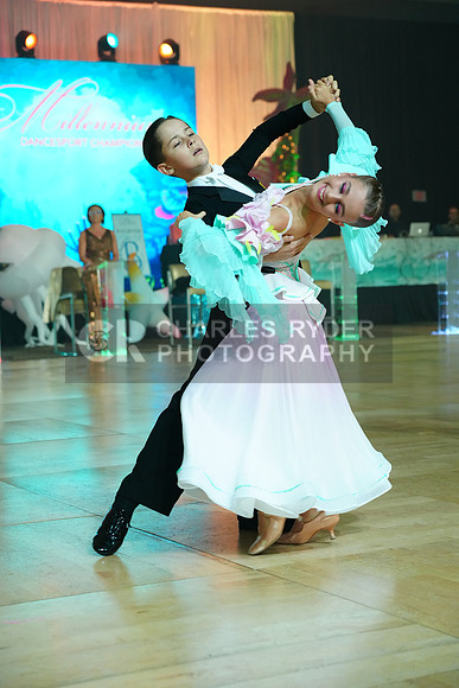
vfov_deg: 29.6
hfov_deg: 20.0
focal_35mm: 68
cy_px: 344
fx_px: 1300
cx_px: 230
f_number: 4
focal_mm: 68
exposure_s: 1/400
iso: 3200
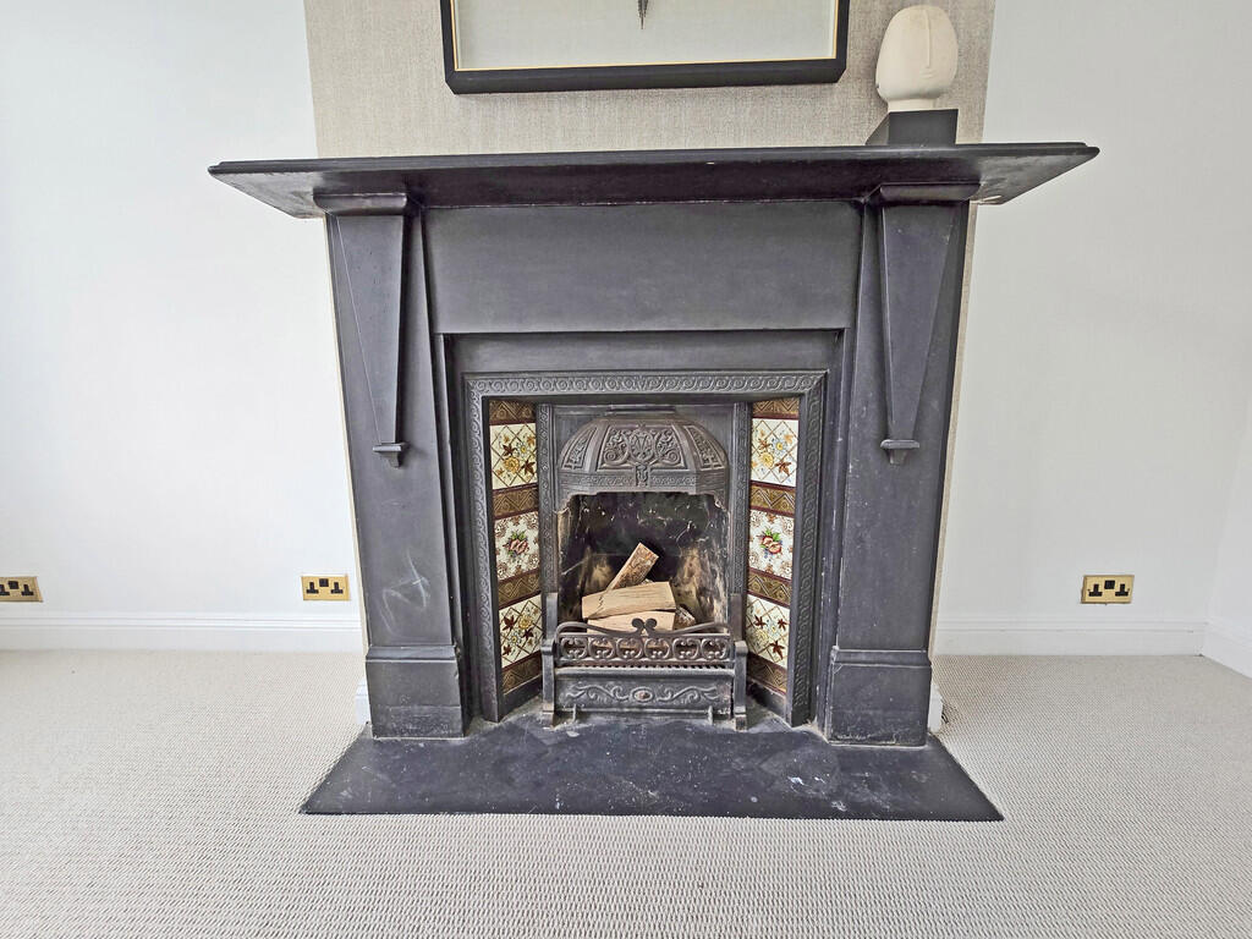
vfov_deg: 89.9
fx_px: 470
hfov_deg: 106.2
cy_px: 470
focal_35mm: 13
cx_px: 626
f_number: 2.2
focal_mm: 2.2
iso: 100
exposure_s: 1/50
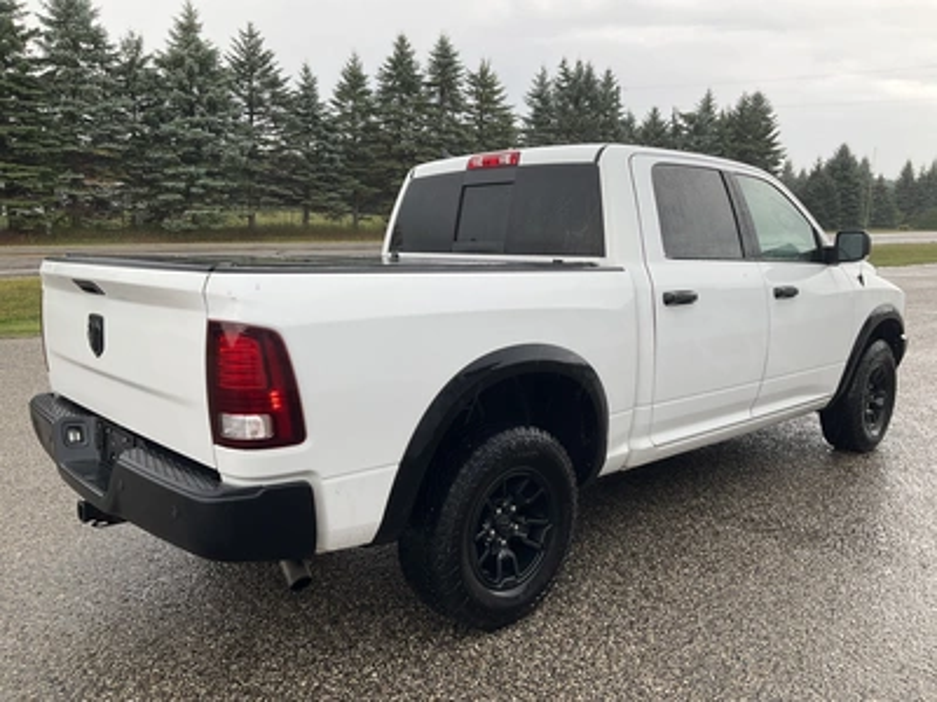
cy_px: 351
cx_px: 468
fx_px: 785
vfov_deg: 48.2
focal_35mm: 29
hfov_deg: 61.7
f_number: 1.8
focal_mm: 3
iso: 16
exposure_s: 1/122
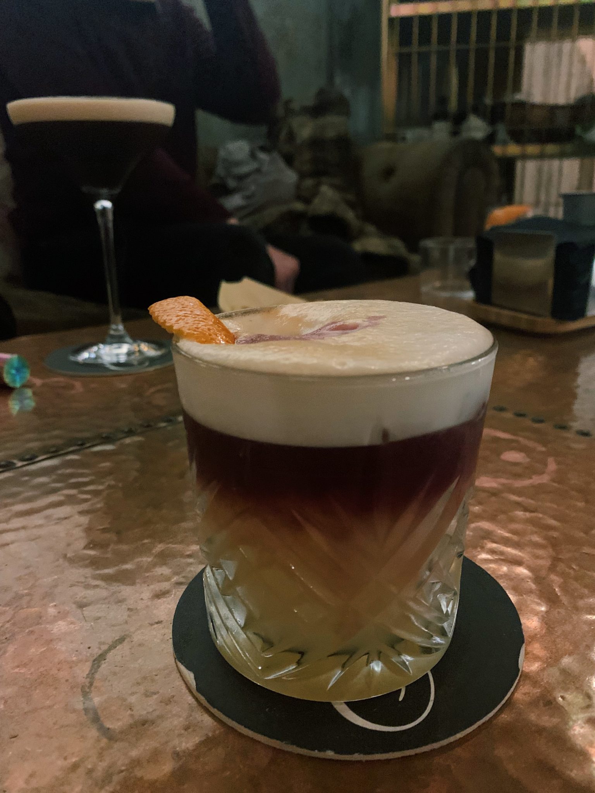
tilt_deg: -17.2
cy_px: 396
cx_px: 298
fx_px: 596
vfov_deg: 67.3
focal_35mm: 26
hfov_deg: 53.1
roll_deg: -0.6
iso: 800
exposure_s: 1/16
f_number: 1.8
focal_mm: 4.25
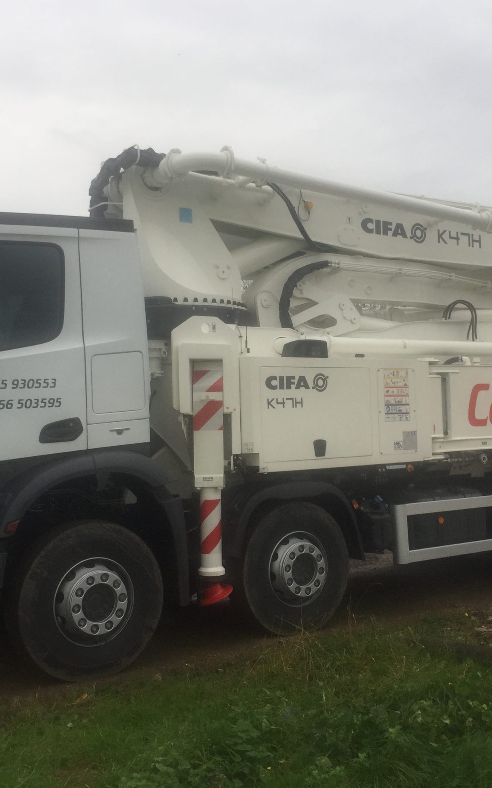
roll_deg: +1.8
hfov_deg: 30.5
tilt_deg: +2.2
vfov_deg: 47.2
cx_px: 267
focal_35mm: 42
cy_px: 386
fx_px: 901
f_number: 2.2
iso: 32
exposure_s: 1/408
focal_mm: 4.15
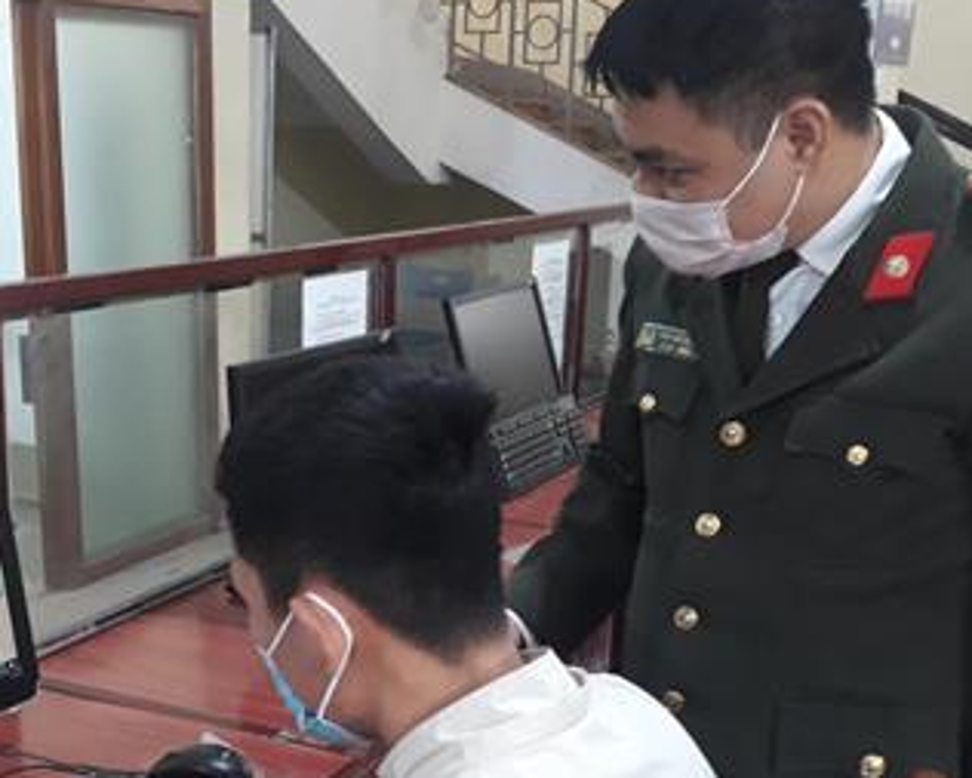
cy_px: 563
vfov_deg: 29.9
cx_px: 378
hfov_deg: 37.2
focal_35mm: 50
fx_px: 1439
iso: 250
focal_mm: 3.71
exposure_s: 1/25
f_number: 1.7
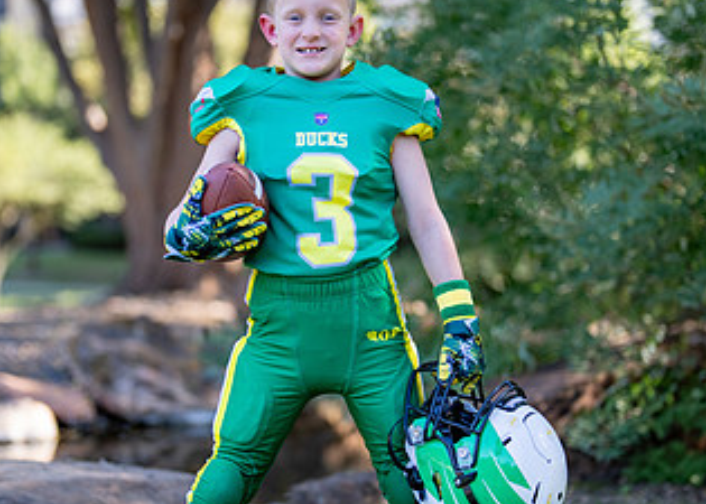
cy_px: 279
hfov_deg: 19.8
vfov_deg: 14.2
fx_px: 2025
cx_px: 354
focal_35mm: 101
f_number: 1.2
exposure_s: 1/1000
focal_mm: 50
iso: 100
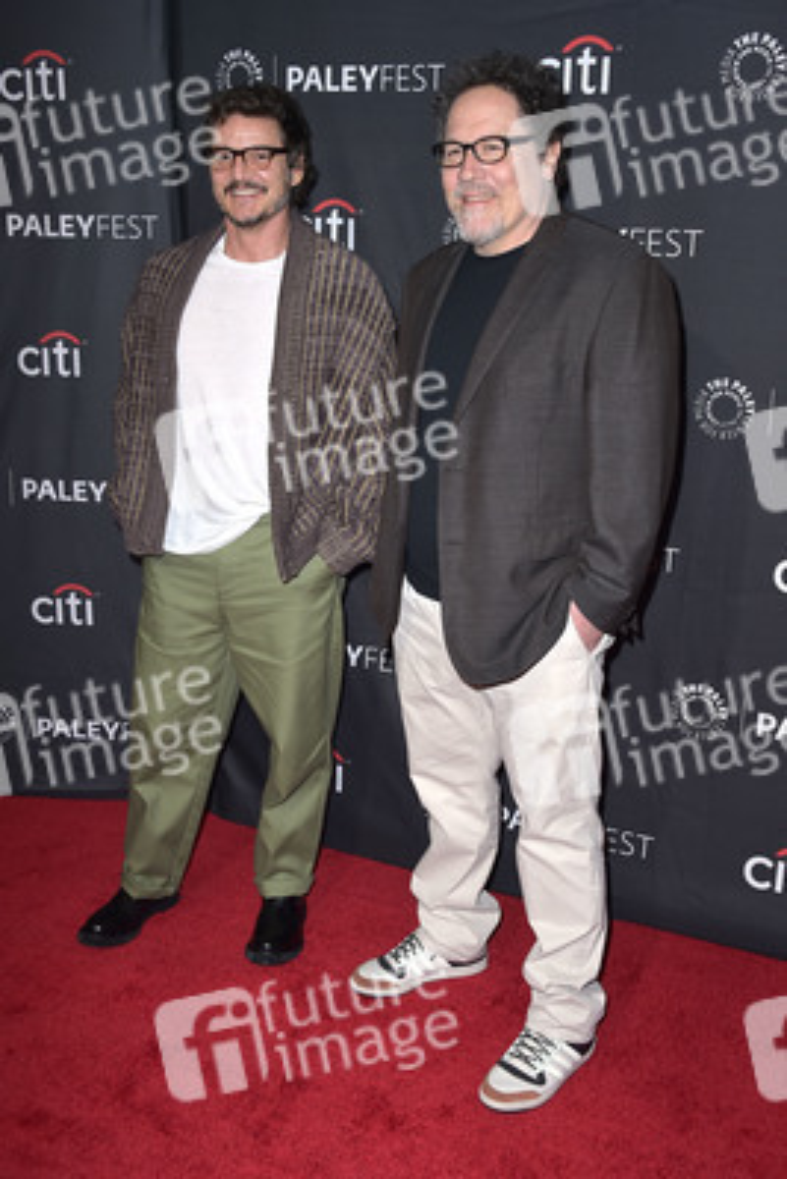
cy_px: 590
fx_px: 1179
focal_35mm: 36
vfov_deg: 53.1
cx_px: 394
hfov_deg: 36.9
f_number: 6.3
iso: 250
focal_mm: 36
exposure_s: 1/250
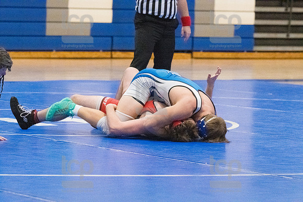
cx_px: 152
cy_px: 101
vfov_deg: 6.8
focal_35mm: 202
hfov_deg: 10.2
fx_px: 1699
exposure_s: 1/1600
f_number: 4.5
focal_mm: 135
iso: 10000
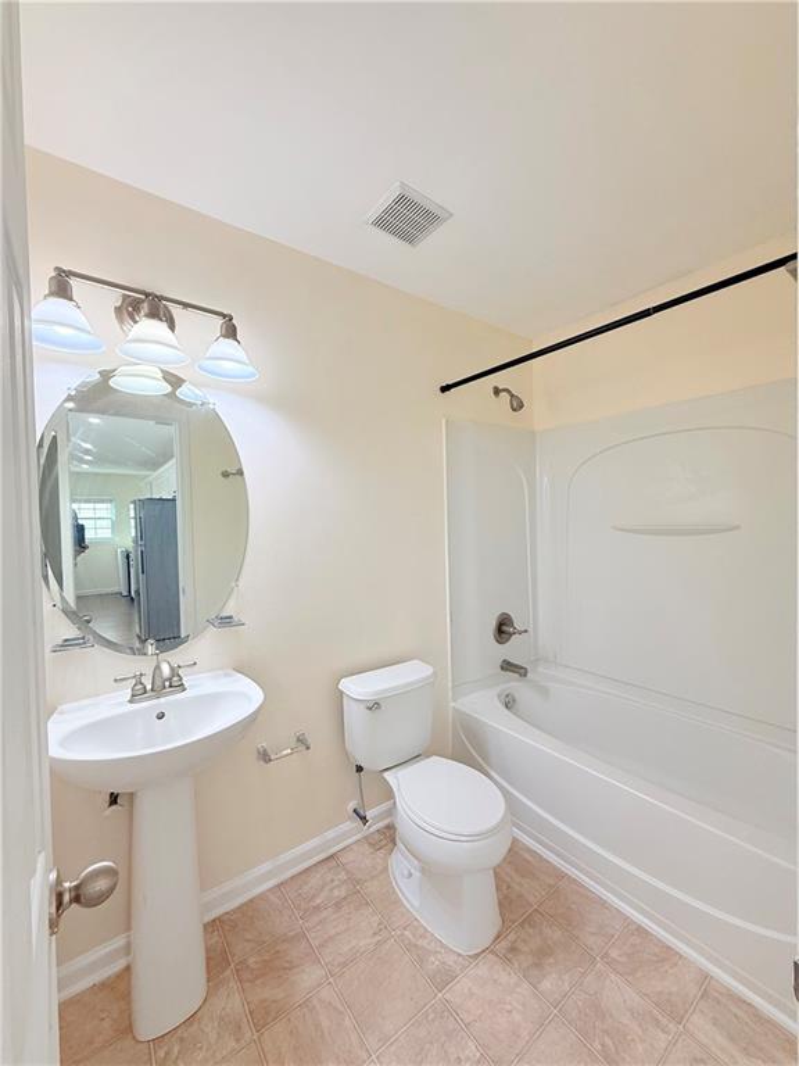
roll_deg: +0.8
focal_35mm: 14
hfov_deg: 85.7
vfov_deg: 102.1
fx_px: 431
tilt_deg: -0.4
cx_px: 400
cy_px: 533
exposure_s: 1/120
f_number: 2.2
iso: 125
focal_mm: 2.22
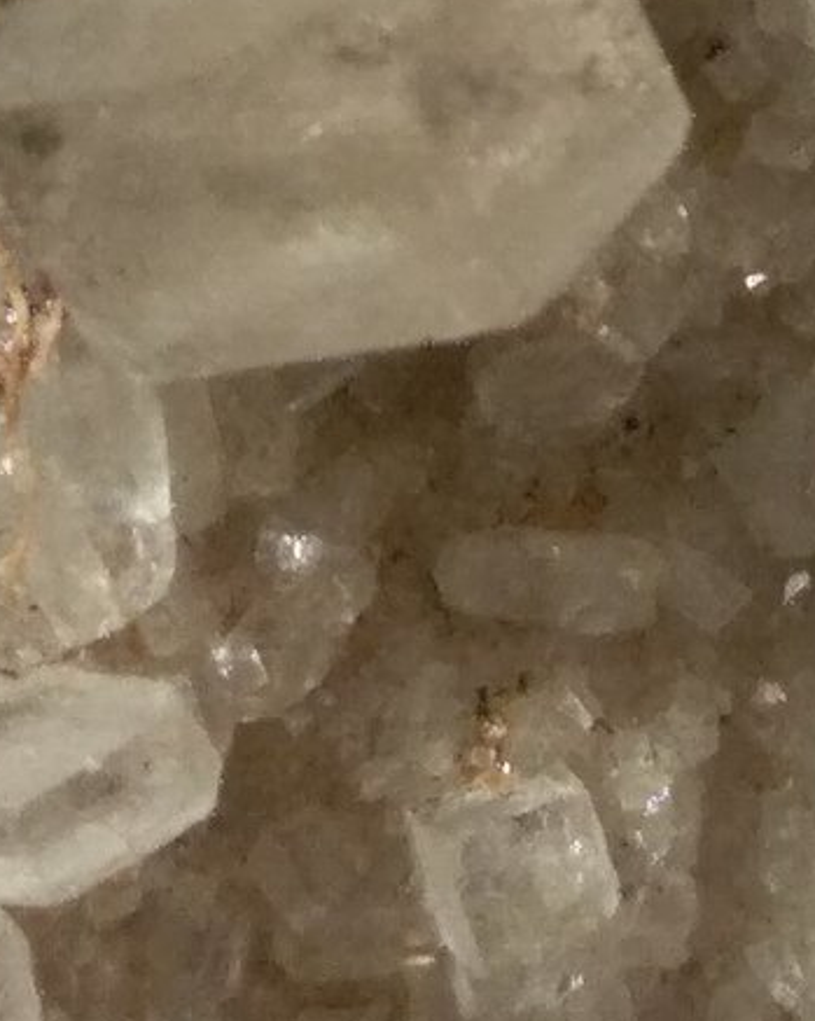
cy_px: -386
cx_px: 1107
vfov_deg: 18.8
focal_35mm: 93
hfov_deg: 15.6
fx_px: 2807
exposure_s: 1/30
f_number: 2
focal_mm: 3.54
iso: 216
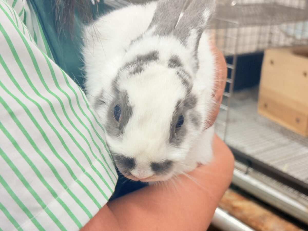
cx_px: 154
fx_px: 463
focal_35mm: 52
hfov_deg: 36.8
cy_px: 116
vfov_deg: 28.0
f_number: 1.6
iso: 50
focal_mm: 5.96
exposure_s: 1/100
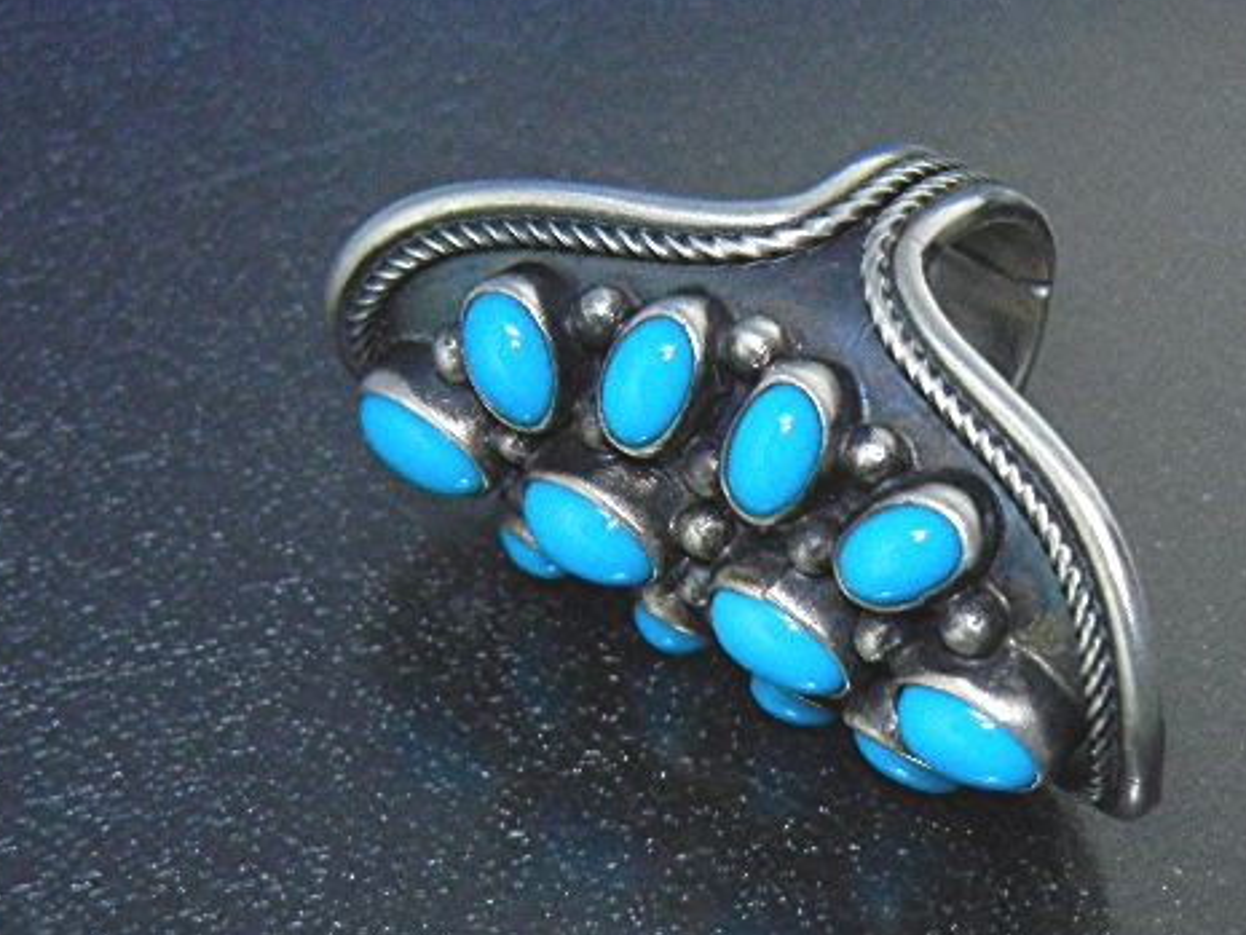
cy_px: 514
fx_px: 3816
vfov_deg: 14.0
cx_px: 774
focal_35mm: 106
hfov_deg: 18.5
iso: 800
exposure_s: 1/30
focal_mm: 13.9
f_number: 8.6
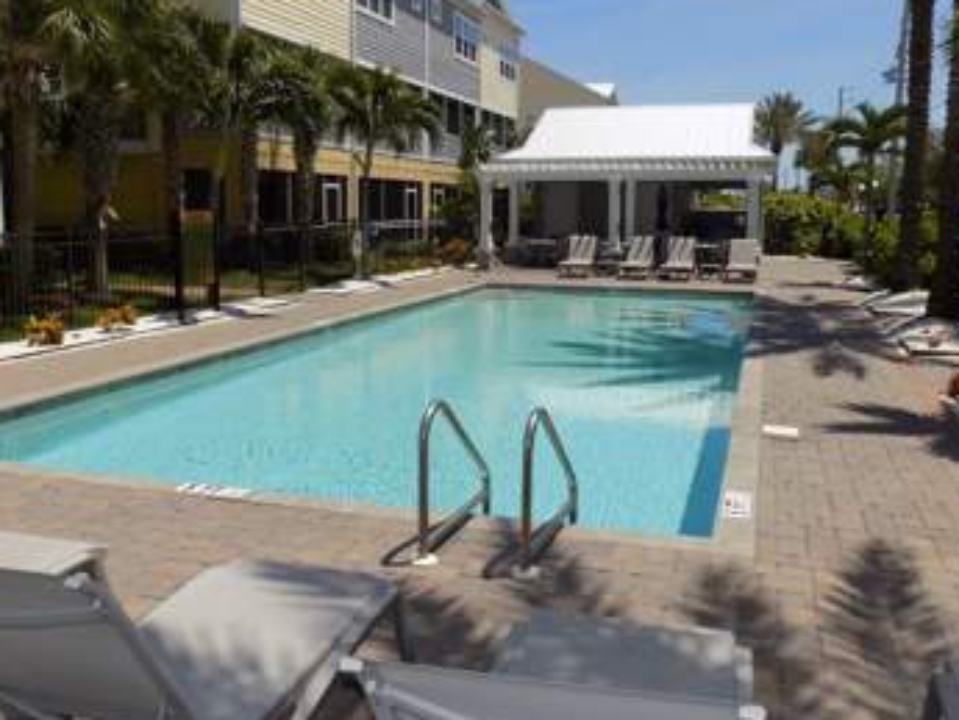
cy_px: 339
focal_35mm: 32
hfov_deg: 56.8
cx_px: 509
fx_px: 887
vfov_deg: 44.2
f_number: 3.1
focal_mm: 4
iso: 80
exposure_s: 1/1250
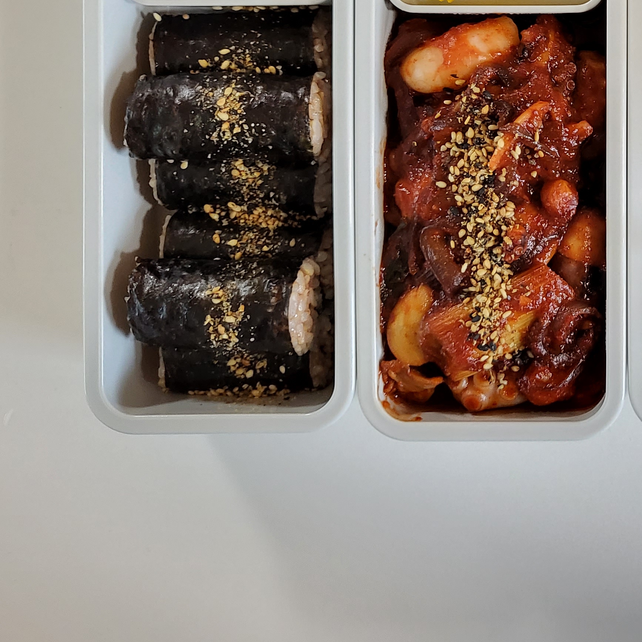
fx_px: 1112
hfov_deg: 28.8
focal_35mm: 53
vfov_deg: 31.1
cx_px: 729
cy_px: 99
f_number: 1.8
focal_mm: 4.25
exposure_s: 1/40
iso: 500
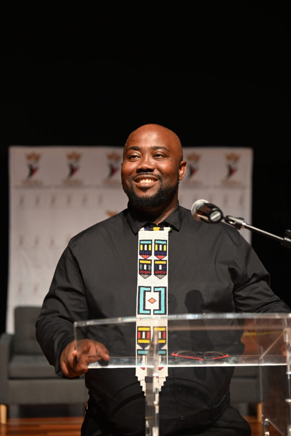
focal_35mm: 65
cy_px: 218
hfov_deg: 20.9
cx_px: 146
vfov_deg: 31.0
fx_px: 788
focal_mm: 65
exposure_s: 1/80
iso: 1000
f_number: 2.8
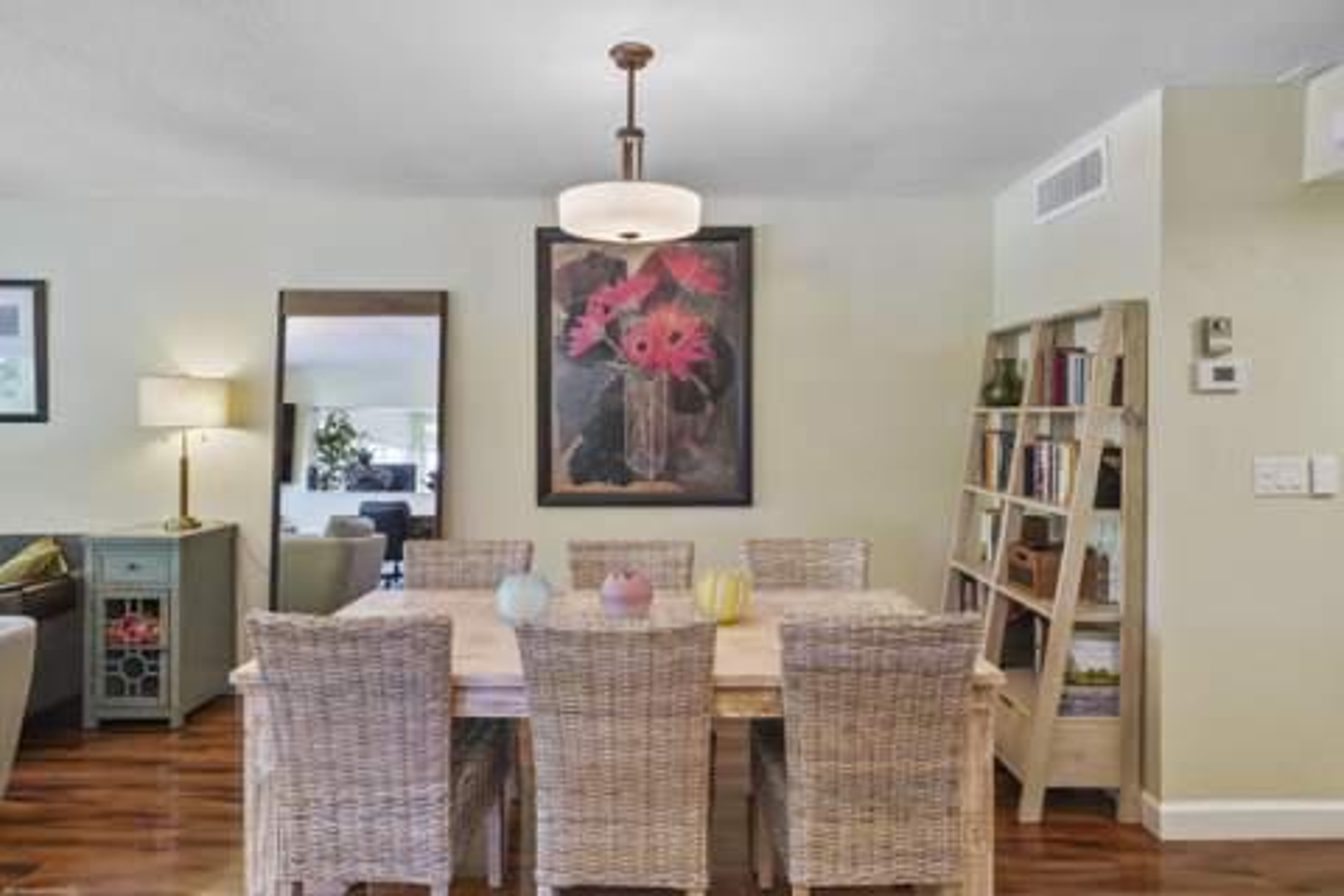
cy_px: 448
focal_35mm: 20
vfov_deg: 61.9
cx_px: 672
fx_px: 747
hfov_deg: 84.0
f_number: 7.1
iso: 100
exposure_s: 3.2
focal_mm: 20
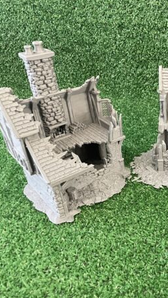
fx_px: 300
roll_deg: -0.3
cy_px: 149
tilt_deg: -30.6
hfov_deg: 28.3
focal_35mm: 38
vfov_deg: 52.8
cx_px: 187
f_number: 1.6
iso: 500
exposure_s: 1/60
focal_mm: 4.2
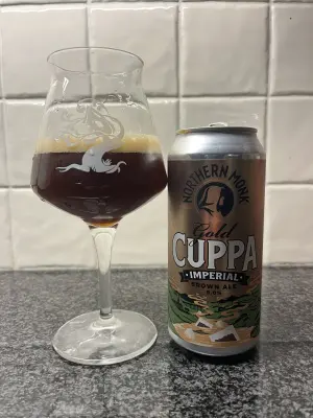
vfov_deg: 67.3
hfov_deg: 53.1
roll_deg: +0.6
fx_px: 313
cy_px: 209
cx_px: 156
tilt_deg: -9.3
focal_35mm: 26
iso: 125
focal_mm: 5.1
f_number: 1.6
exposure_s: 1/50
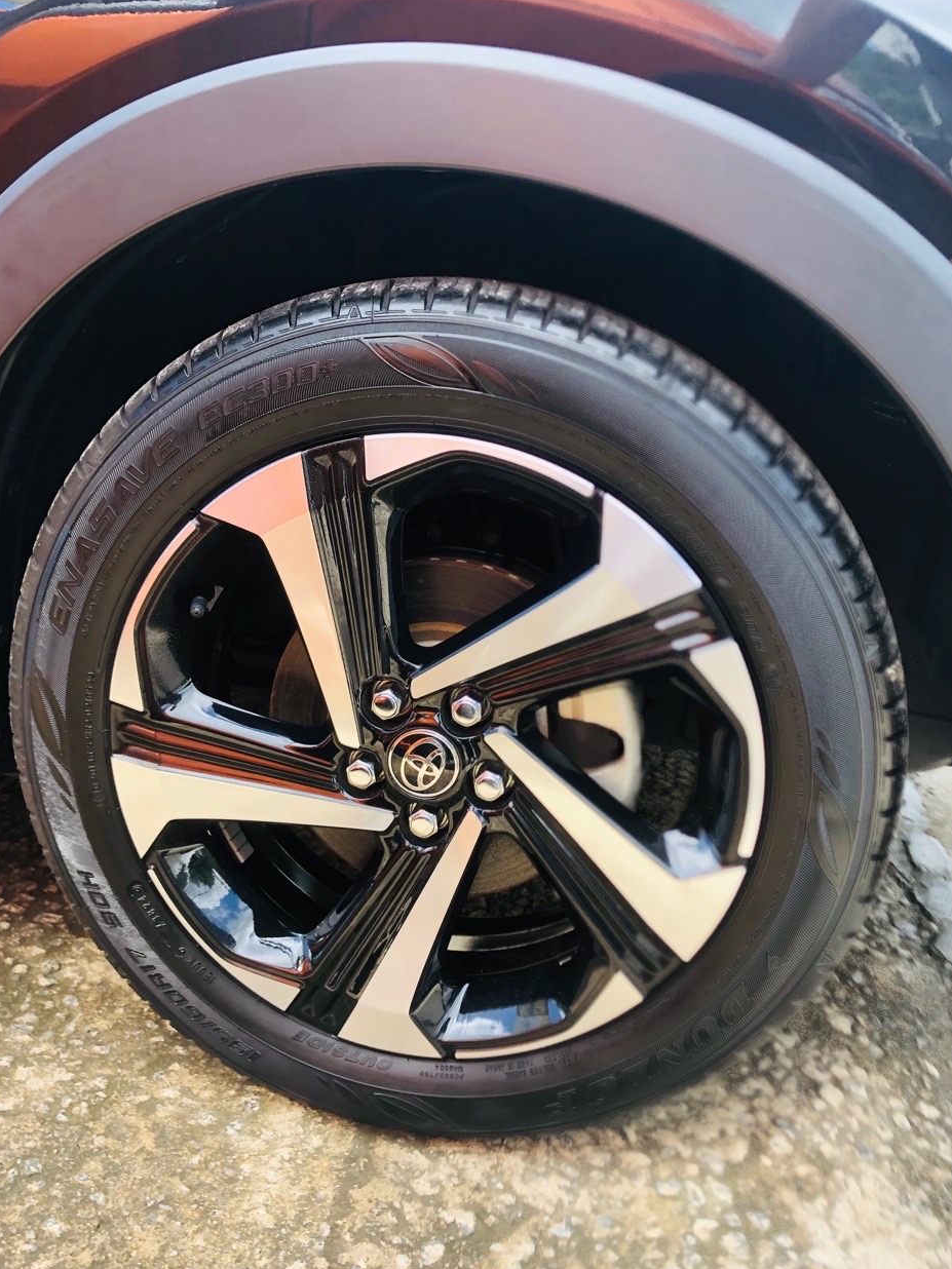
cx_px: 466
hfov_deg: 48.2
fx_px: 1063
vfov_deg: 61.7
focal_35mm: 29
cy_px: 647
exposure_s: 1/127
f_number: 1.8
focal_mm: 4
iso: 20
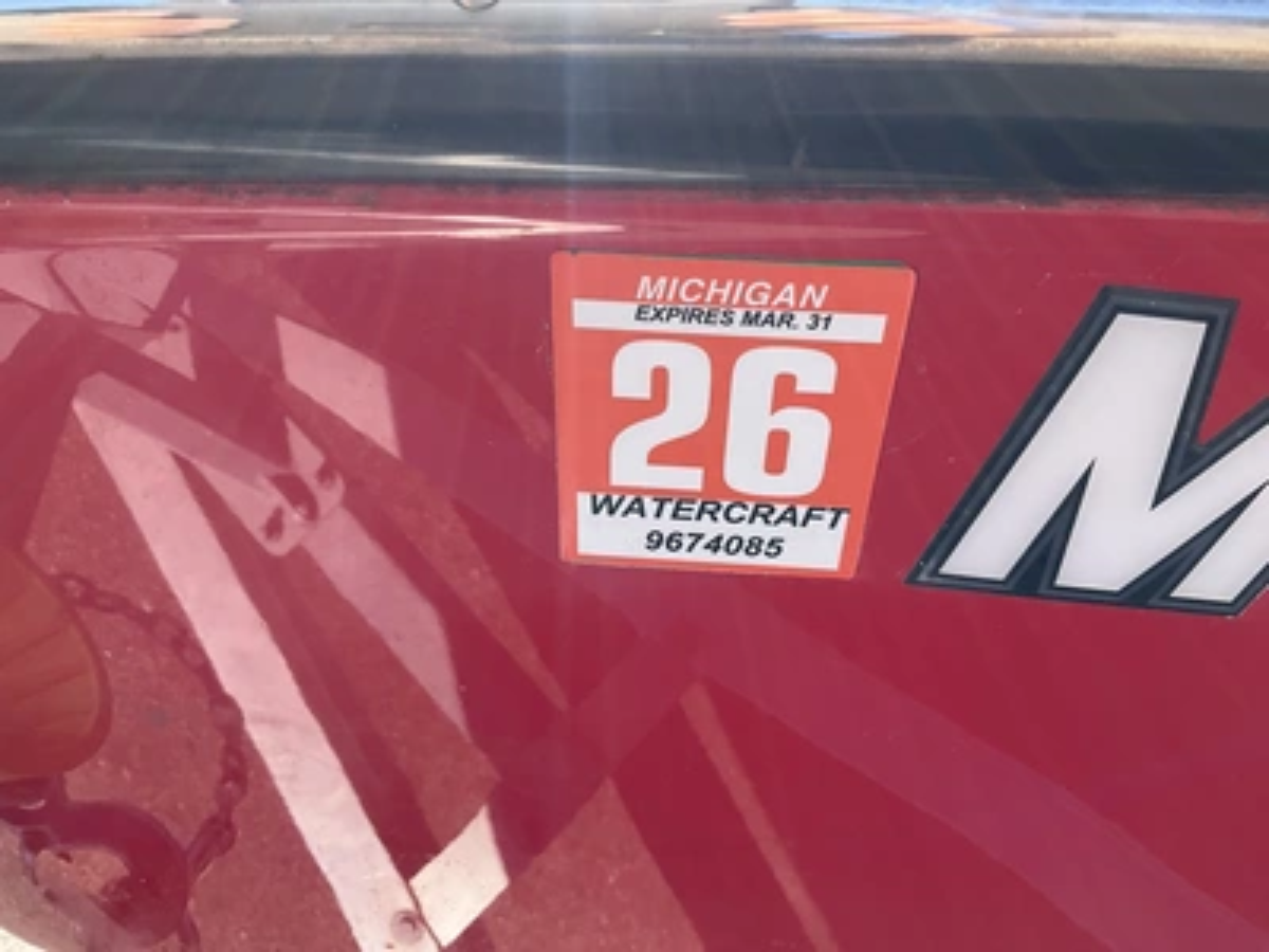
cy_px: 476
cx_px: 634
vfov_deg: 48.2
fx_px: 1063
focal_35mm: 29
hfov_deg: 61.7
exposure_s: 1/478
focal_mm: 3
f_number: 1.8
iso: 25
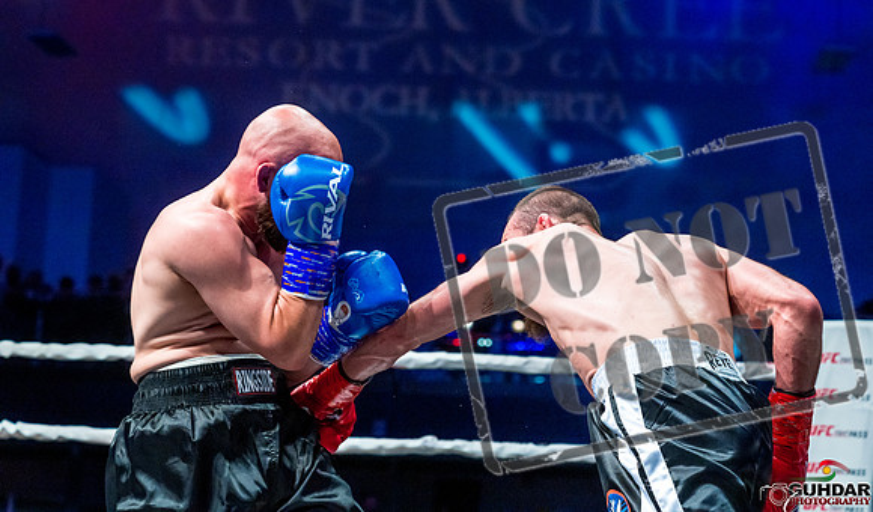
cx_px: 469
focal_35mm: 78
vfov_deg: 16.0
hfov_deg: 26.9
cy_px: 200
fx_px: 1822
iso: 4000
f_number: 4
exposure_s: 1/1000
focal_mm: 70
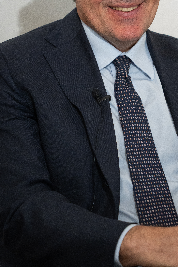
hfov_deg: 9.9
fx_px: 1023
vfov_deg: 14.7
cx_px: 125
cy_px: 38
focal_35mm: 138
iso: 2500
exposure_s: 1/160
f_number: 4
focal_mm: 68
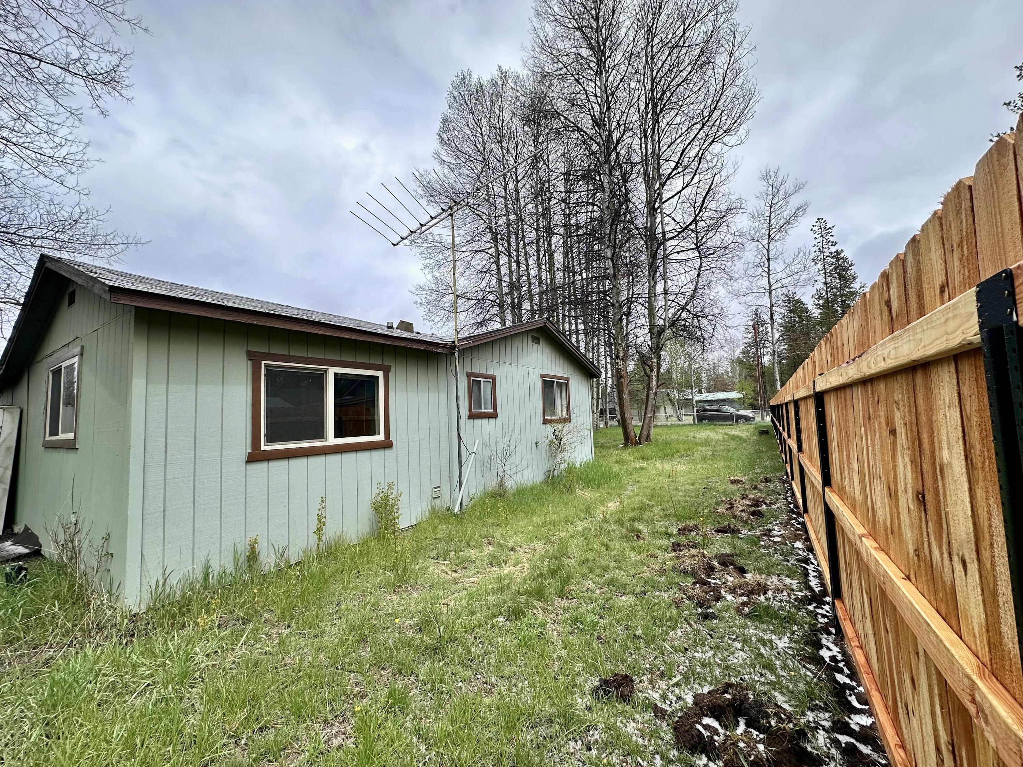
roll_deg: +3.6
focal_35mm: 14
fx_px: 414
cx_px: 512
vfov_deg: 85.7
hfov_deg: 102.1
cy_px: 384
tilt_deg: +4.3
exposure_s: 1/1366
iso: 50
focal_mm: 2.22
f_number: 2.2
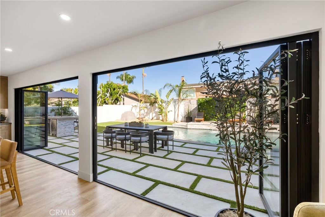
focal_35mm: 16
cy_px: 108
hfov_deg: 96.7
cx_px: 162
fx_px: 144
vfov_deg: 73.8
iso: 320
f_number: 9
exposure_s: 1/200
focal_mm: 16
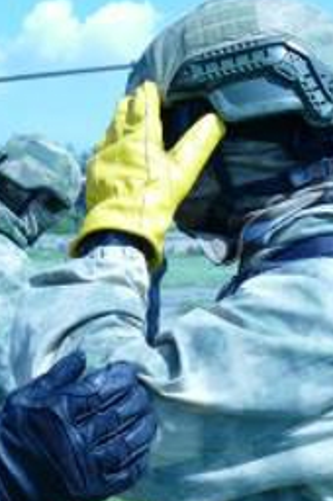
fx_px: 1224
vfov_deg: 23.1
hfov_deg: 14.7
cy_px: 200
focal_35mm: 88
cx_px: -119
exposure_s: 1/2000
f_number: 3.2
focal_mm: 10.85
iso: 125
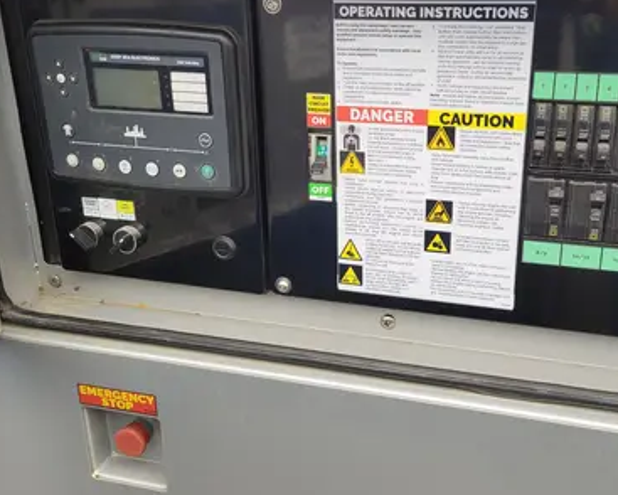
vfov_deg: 39.2
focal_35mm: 38
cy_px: 245
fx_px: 695
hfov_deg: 47.7
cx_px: 360
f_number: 1.8
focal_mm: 5.4
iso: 40
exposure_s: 1/248
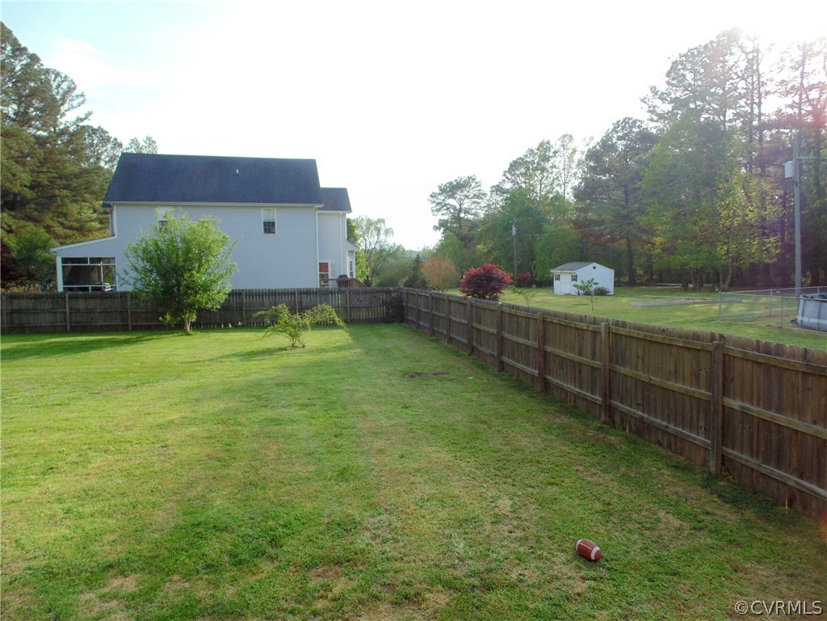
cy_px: 310
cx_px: 414
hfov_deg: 76.4
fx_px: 526
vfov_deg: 61.1
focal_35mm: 22
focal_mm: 4
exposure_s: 1/640
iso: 80
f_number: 3.1
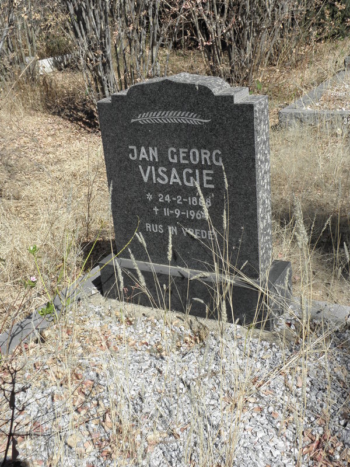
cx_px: 175
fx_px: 553
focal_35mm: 41
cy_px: 234
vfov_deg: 45.8
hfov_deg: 35.1
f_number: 5.6
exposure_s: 1/250
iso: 64
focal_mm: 7.31
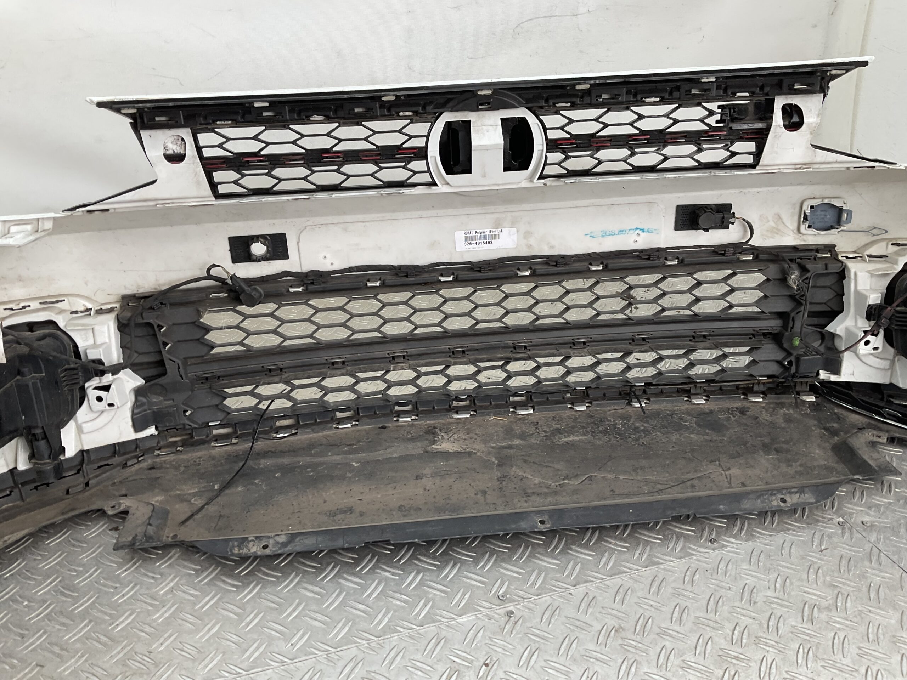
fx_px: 760
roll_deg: +3.8
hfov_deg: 61.7
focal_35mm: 29
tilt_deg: -27.1
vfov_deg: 48.2
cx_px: 454
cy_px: 340
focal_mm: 3
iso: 20
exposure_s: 1/100
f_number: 1.8
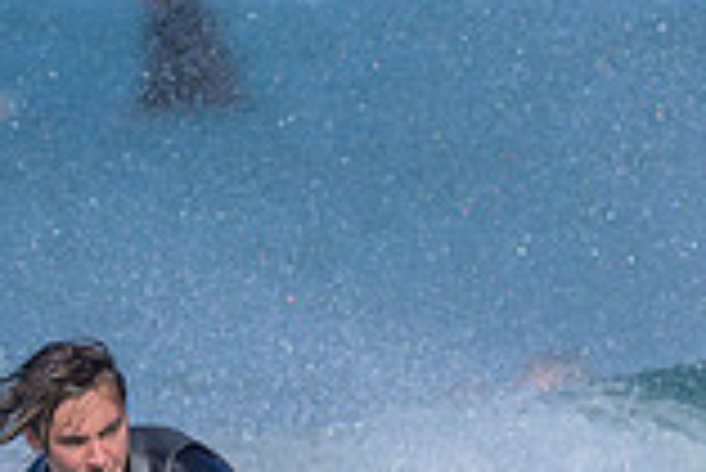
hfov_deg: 0.5
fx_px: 79143
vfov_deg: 0.3
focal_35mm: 4032
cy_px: 685
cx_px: 39
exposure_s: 1/2000
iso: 220
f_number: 6.3
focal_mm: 800
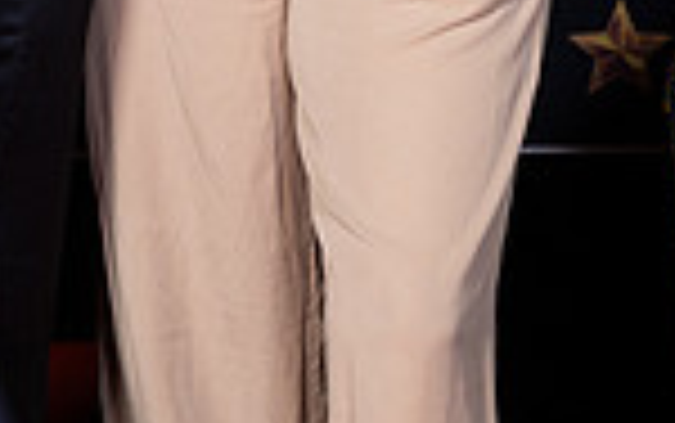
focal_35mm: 266
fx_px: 4897
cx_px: 76
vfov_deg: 4.8
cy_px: -500
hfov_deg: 7.9
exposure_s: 1/100
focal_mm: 87
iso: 320
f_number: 8
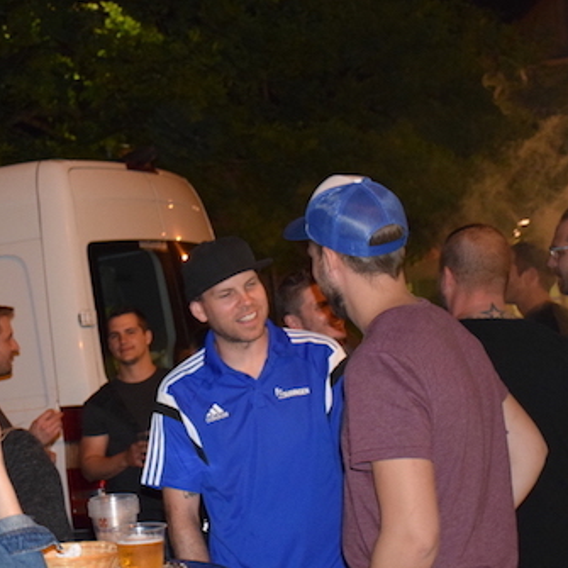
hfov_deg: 25.3
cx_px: 51
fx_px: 1222
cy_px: 300
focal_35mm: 66
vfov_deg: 26.2
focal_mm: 27
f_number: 4
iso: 3200
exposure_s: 1/60
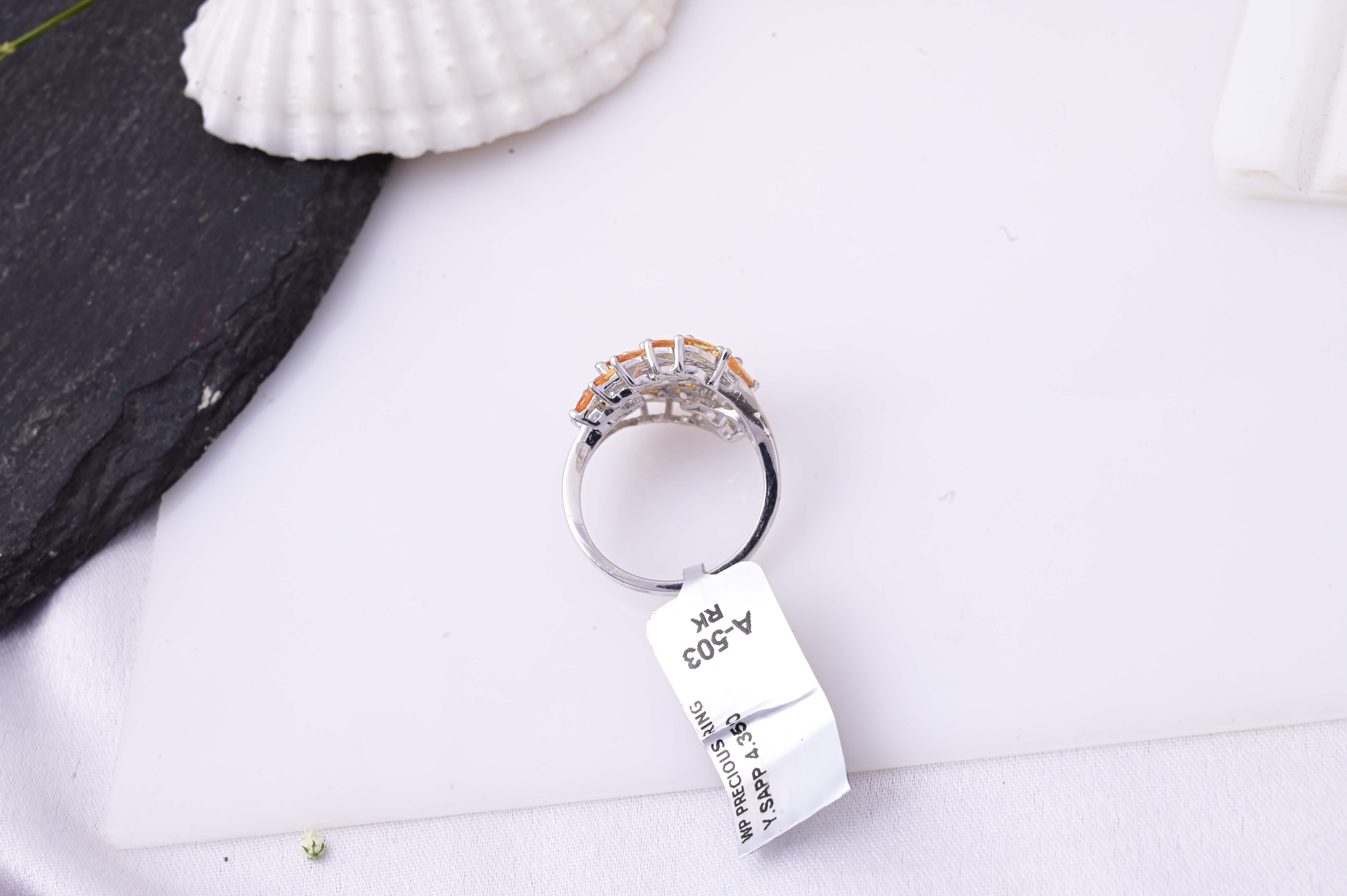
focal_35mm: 70
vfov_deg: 19.4
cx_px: 674
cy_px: 448
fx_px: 2617
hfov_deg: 28.9
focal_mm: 70
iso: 640
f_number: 20
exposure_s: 1/80
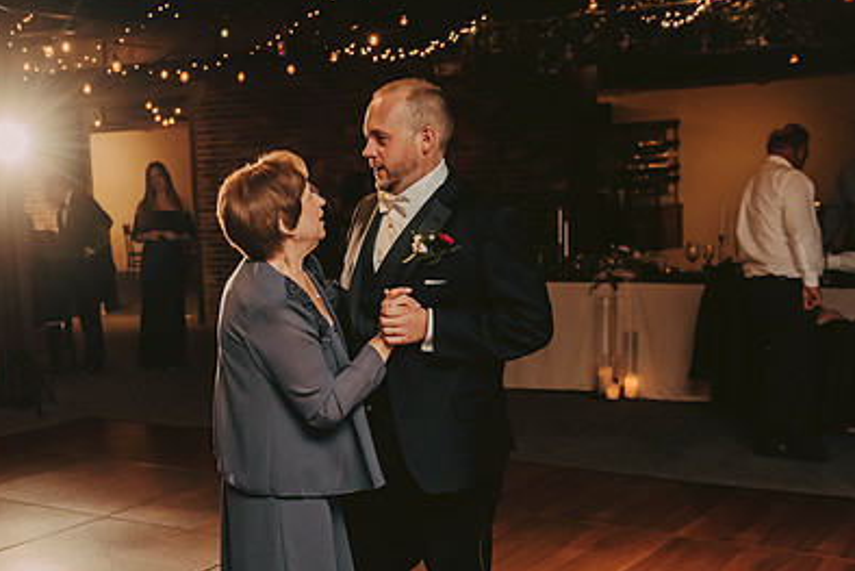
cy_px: 405
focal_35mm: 56
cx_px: 306
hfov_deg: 35.4
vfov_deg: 24.0
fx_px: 1330
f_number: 3.2
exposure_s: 1/200
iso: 2000
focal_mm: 38
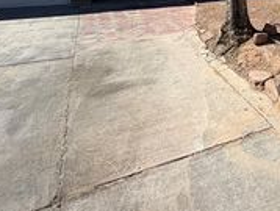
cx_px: 233
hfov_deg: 44.8
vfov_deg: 30.7
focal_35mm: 39
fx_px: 316
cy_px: -48
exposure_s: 1/841
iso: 20
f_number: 2.2
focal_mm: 2.22
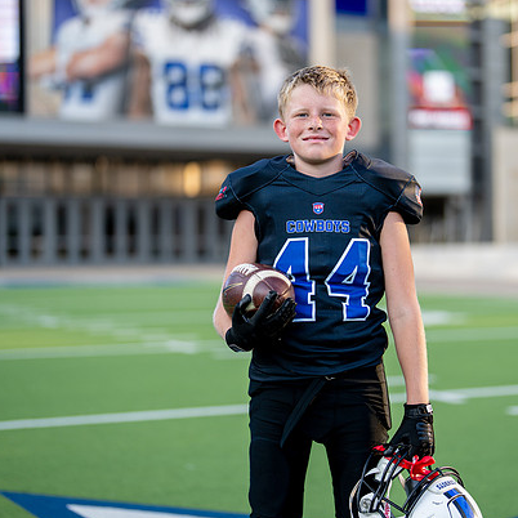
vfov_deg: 21.9
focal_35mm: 79
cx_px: 342
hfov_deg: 21.8
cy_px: 240
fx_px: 1337
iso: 100
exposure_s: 1/2000
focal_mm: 50
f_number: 1.2
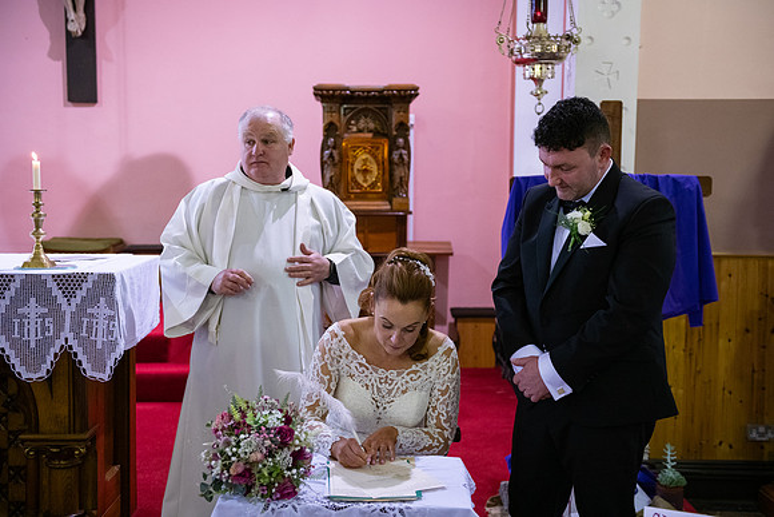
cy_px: 258
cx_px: 387
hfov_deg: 43.6
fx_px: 968
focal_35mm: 45
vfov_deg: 29.9
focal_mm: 45
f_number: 3.5
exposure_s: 1/160
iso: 1250
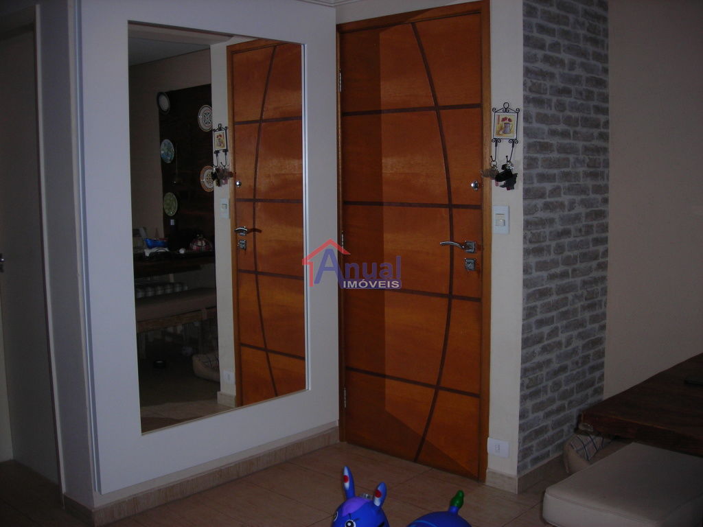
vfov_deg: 37.7
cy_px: 264
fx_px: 772
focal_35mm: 38
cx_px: 352
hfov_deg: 49.0
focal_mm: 6.3
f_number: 3.2
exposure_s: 1/60.1
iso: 94
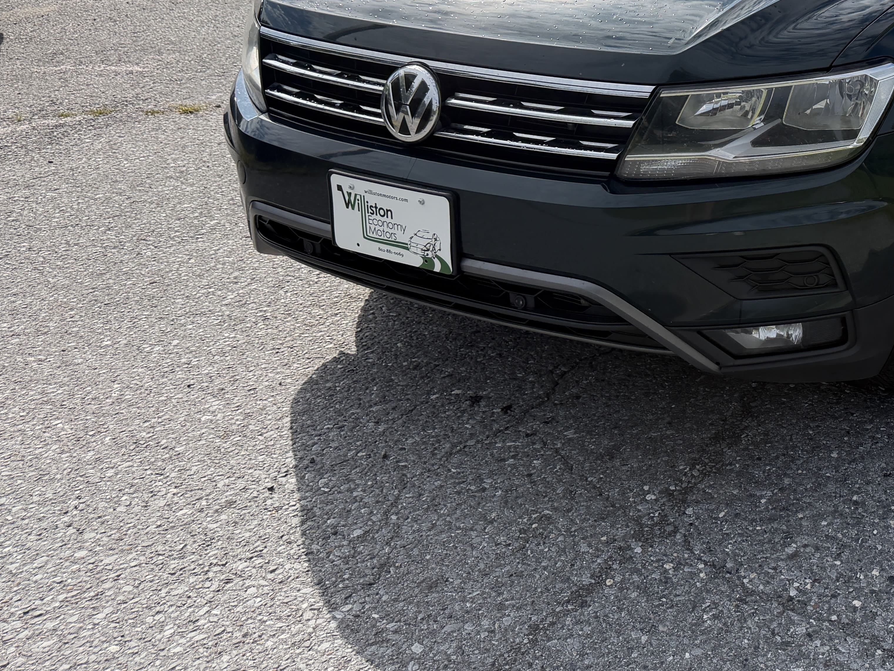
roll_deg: -1.2
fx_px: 1162
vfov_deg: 31.1
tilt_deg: -14.0
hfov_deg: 38.6
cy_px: 106
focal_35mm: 45
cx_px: 834
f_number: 1.78
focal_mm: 6.76
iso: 100
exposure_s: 1/6711
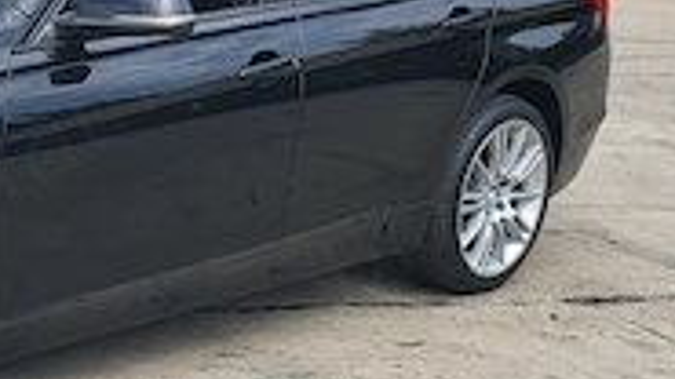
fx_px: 1646
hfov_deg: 21.6
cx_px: -113
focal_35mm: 92
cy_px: 175
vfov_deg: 13.1
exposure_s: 1/2088
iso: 40
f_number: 1.8
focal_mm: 5.4
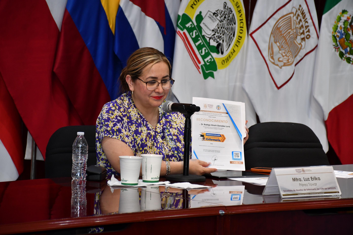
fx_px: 1392
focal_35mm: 142
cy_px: 118
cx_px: 176
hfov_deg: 14.4
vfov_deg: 9.7
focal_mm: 95
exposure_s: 1/100
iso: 1000
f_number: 5.6
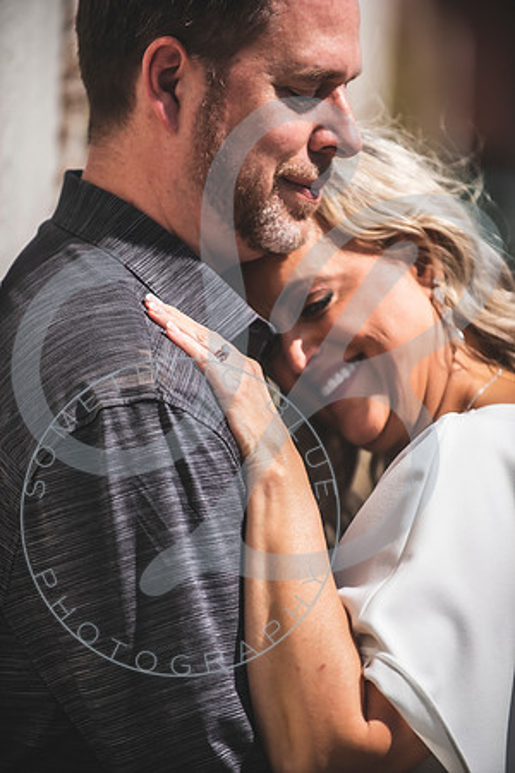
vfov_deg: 10.3
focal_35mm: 200
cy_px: 386
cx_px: 258
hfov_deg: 6.9
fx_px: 4291
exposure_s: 1/3200
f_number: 2.8
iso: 100
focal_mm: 200
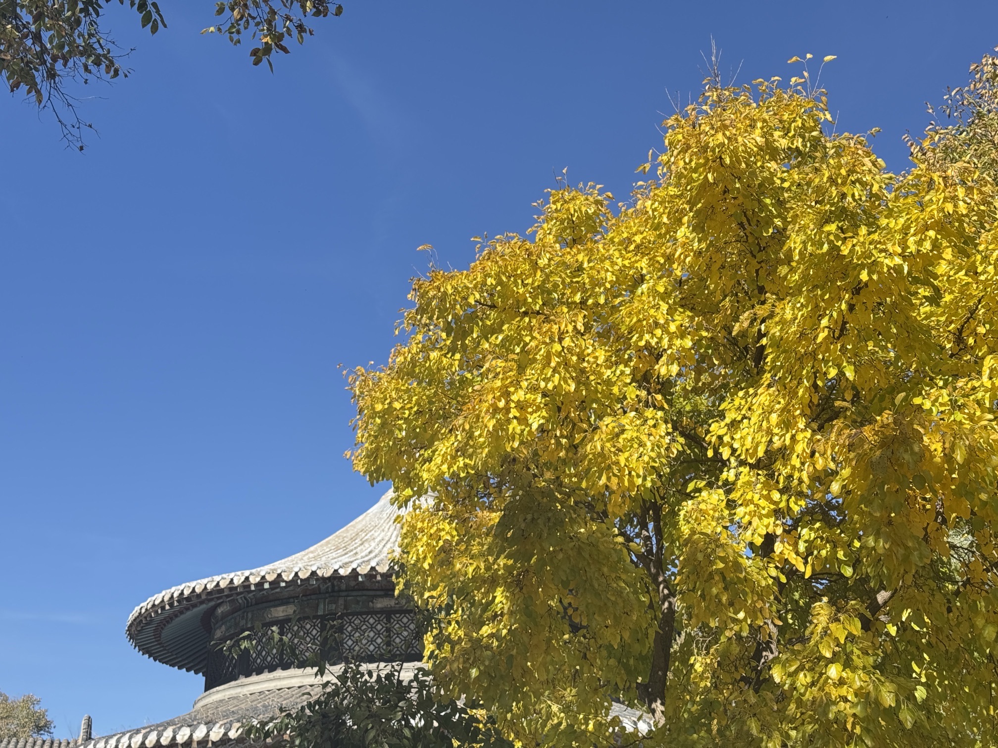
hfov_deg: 39.7
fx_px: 1384
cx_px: 499
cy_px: 374
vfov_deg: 30.3
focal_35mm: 48
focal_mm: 6.76
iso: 64
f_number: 1.78
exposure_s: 1/1395
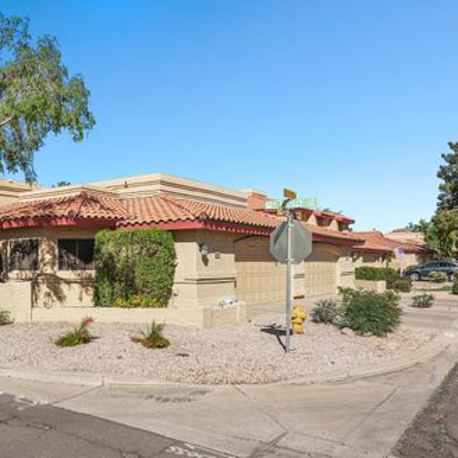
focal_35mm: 31
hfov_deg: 50.8
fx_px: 464
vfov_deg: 52.5
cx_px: 127
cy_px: 230
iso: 100
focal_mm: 24
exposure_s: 1/200
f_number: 11
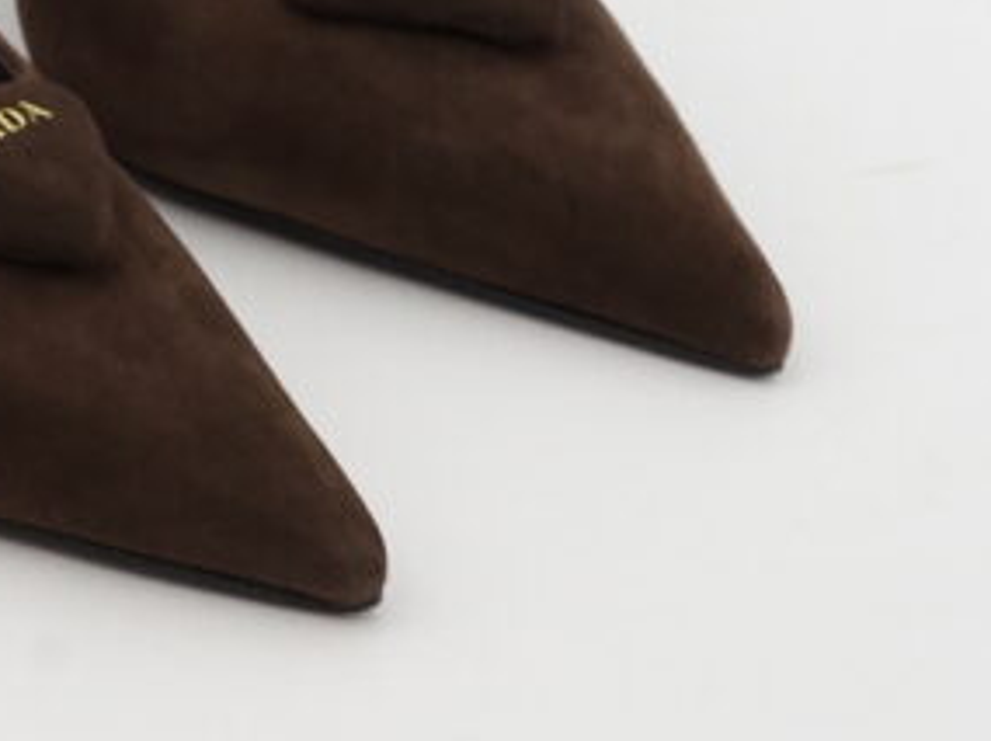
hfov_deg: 11.3
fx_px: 4946
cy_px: -66
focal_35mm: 173
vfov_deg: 8.5
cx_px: -141
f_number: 6.3
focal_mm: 50
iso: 640
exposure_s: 1/15
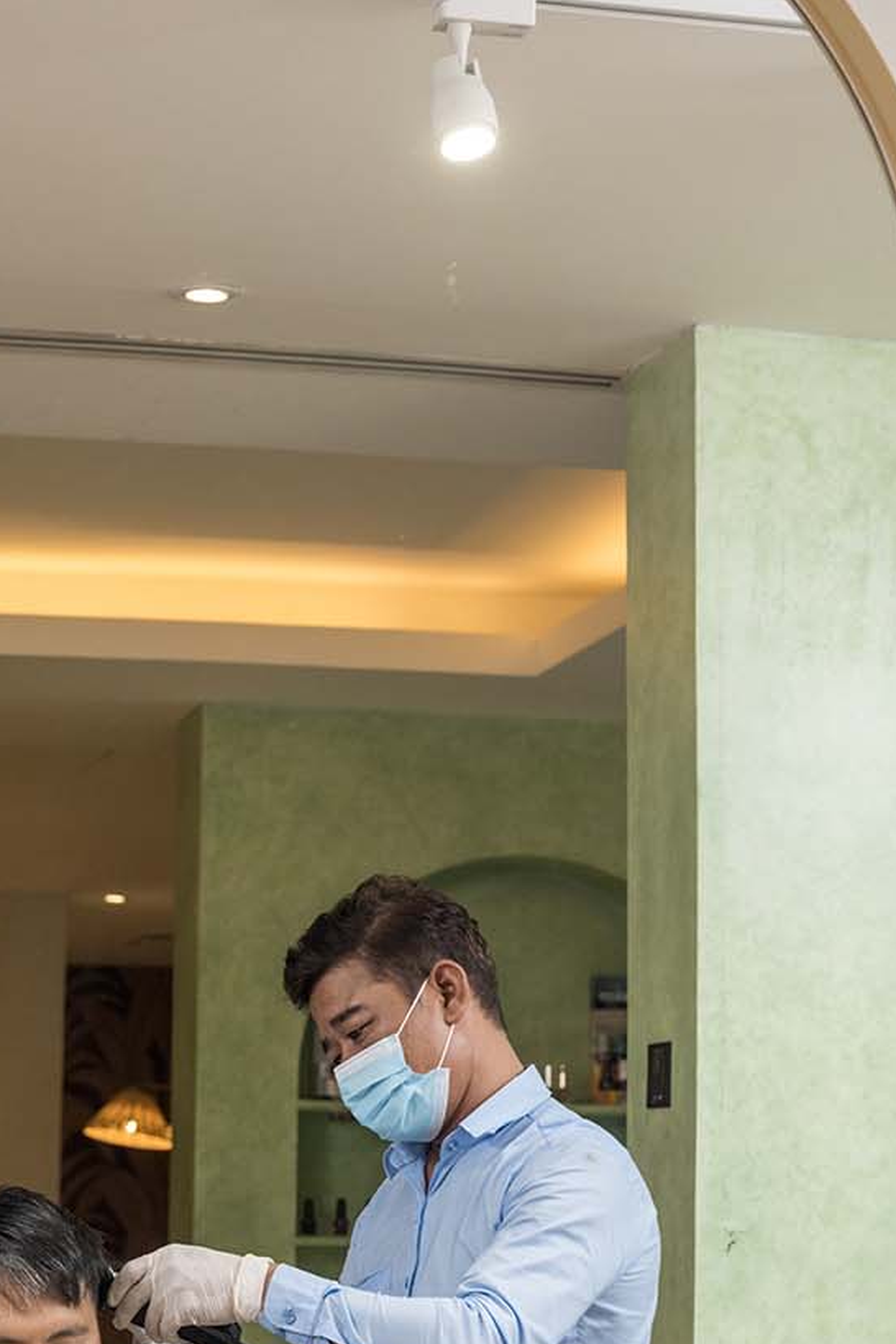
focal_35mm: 102
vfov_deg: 19.8
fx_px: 3808
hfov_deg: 13.4
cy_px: 1047
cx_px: 456
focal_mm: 58
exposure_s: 1/200
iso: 1000
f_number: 5.6
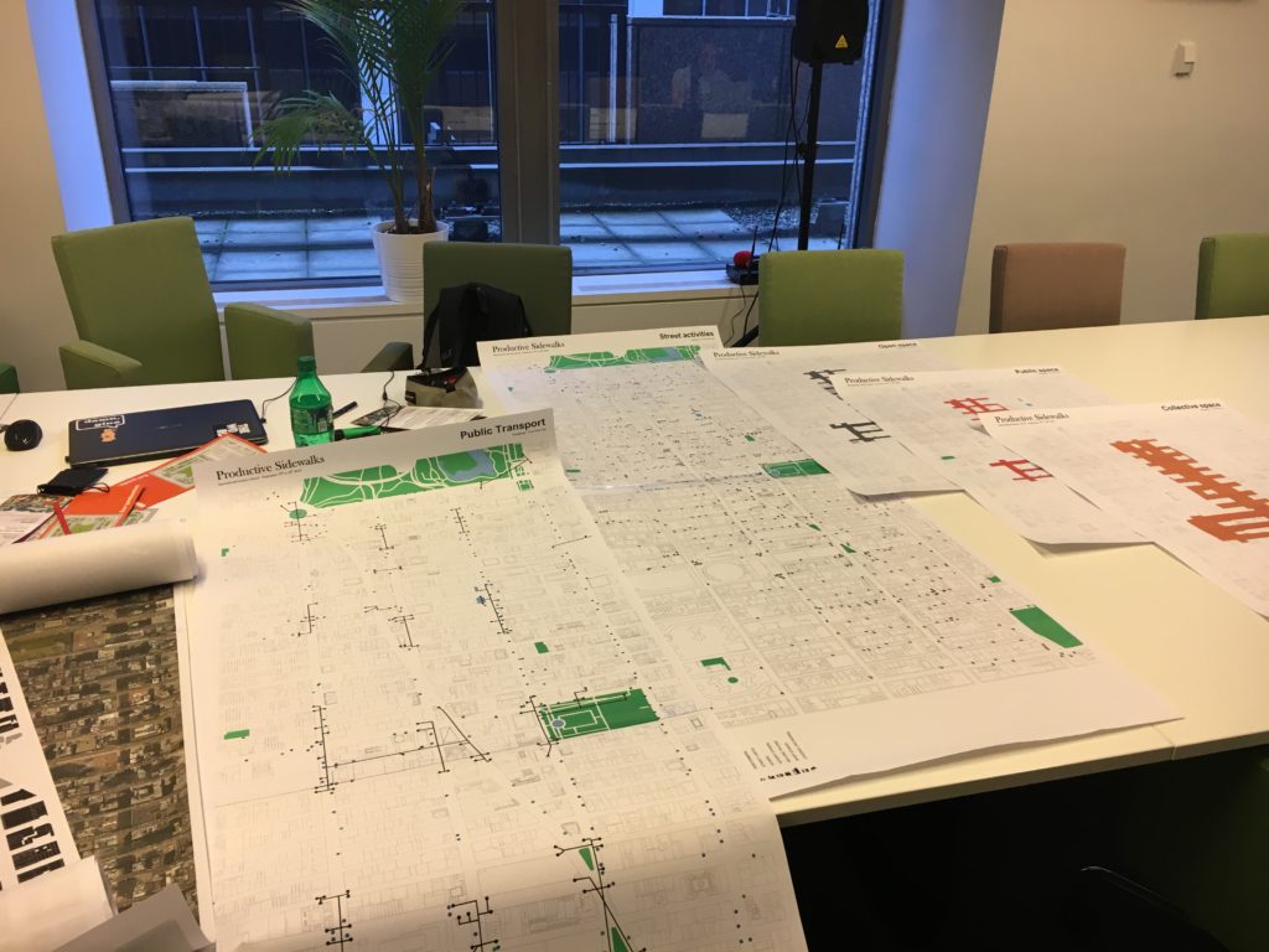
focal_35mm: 29
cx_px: 634
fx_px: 1063
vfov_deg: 48.2
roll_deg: -1.7
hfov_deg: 61.7
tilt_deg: -25.1
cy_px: 476
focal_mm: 4.15
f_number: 2.2
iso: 50
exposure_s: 1/30
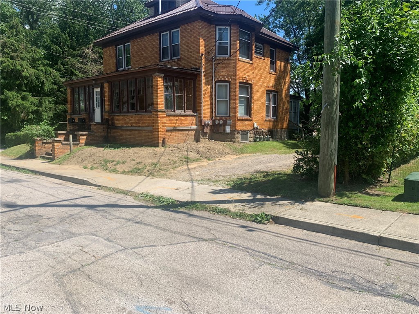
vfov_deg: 53.1
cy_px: 157
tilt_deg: -8.3
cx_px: 210
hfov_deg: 67.3
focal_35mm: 26
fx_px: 315
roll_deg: +1.7
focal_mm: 4.25
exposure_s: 1/1845
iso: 25
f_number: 1.8
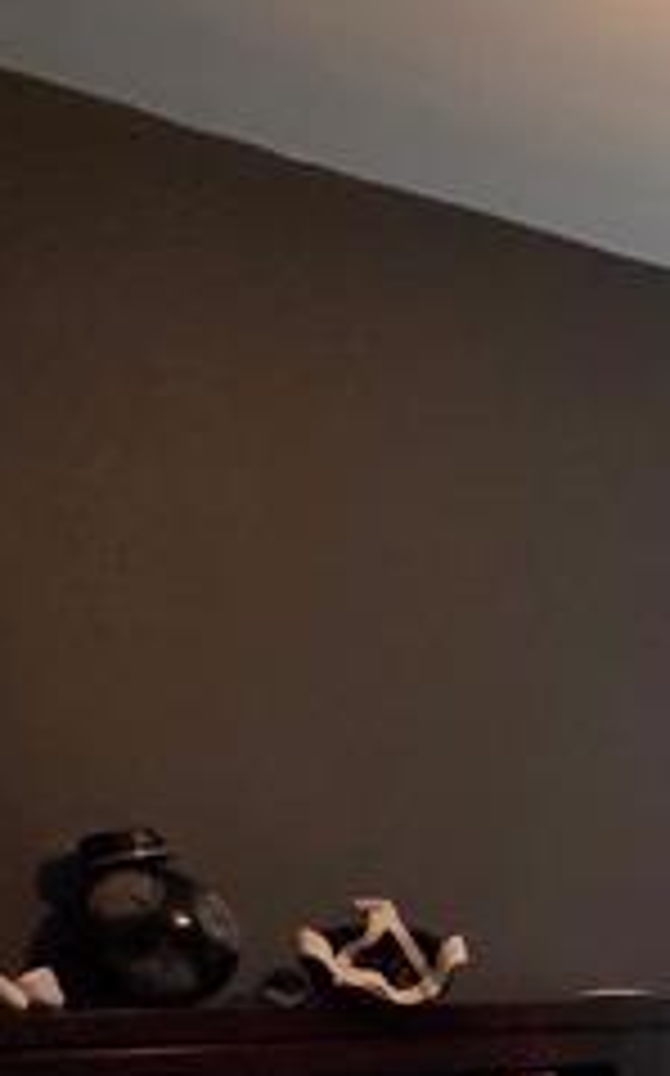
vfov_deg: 28.3
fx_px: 1727
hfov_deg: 15.6
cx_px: 1461
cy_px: 1405
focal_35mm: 59
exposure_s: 1/60
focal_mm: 2.2
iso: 1250
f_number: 2.2
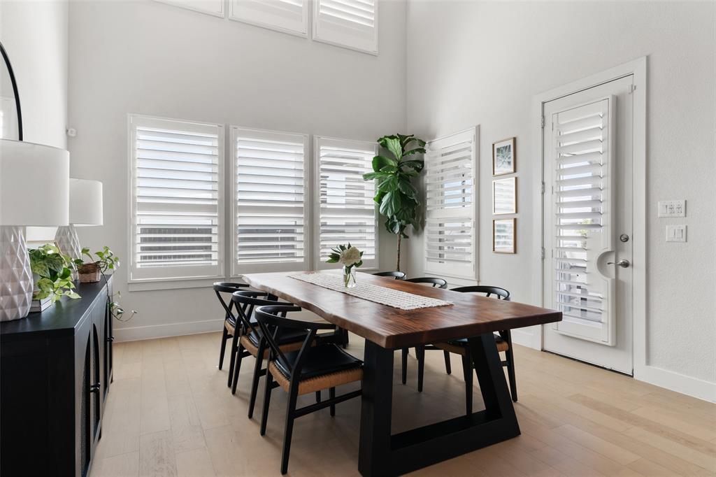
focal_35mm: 20
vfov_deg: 61.9
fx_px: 398
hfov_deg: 84.0
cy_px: 238
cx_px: 358
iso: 400
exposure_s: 1/5
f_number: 10
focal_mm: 20
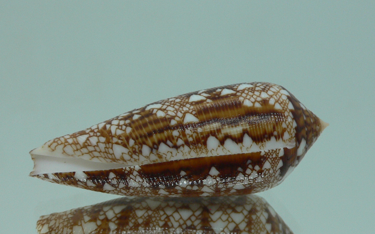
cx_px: 181
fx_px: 531
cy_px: 171
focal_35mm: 52
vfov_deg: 24.6
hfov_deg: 38.9
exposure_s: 1/60
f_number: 2.8
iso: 80
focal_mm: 4.6
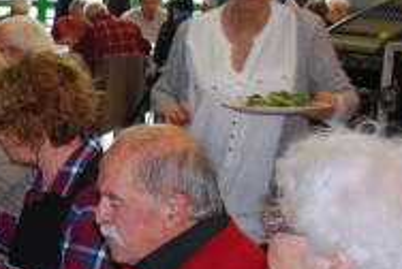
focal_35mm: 102
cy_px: 174
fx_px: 1141
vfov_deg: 13.5
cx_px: -216
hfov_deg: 17.7
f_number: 3.8
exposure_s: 1/60
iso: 200
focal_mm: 20
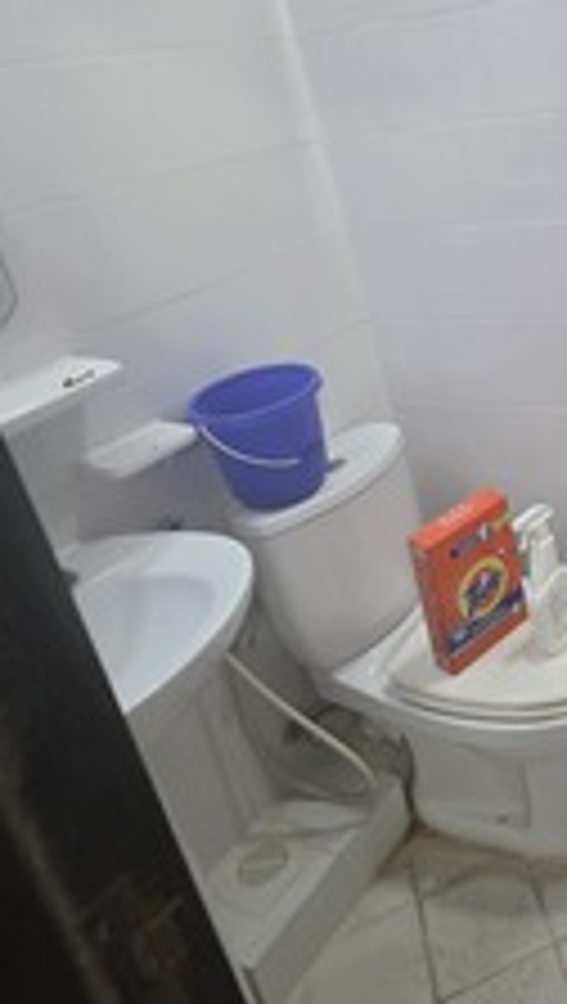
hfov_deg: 34.2
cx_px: 641
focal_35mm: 29
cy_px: 304
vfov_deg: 63.6
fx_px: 772
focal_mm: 2.2
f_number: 1.9
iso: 320
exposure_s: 1/50
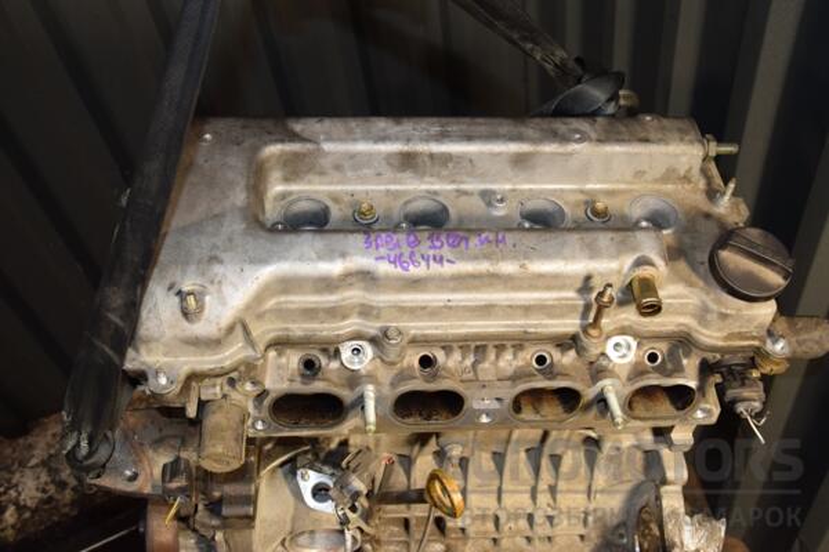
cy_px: 276
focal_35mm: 38
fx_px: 863
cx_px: 414
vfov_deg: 35.5
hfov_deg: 51.3
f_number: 6.3
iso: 800
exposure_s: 1/200
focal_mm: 25
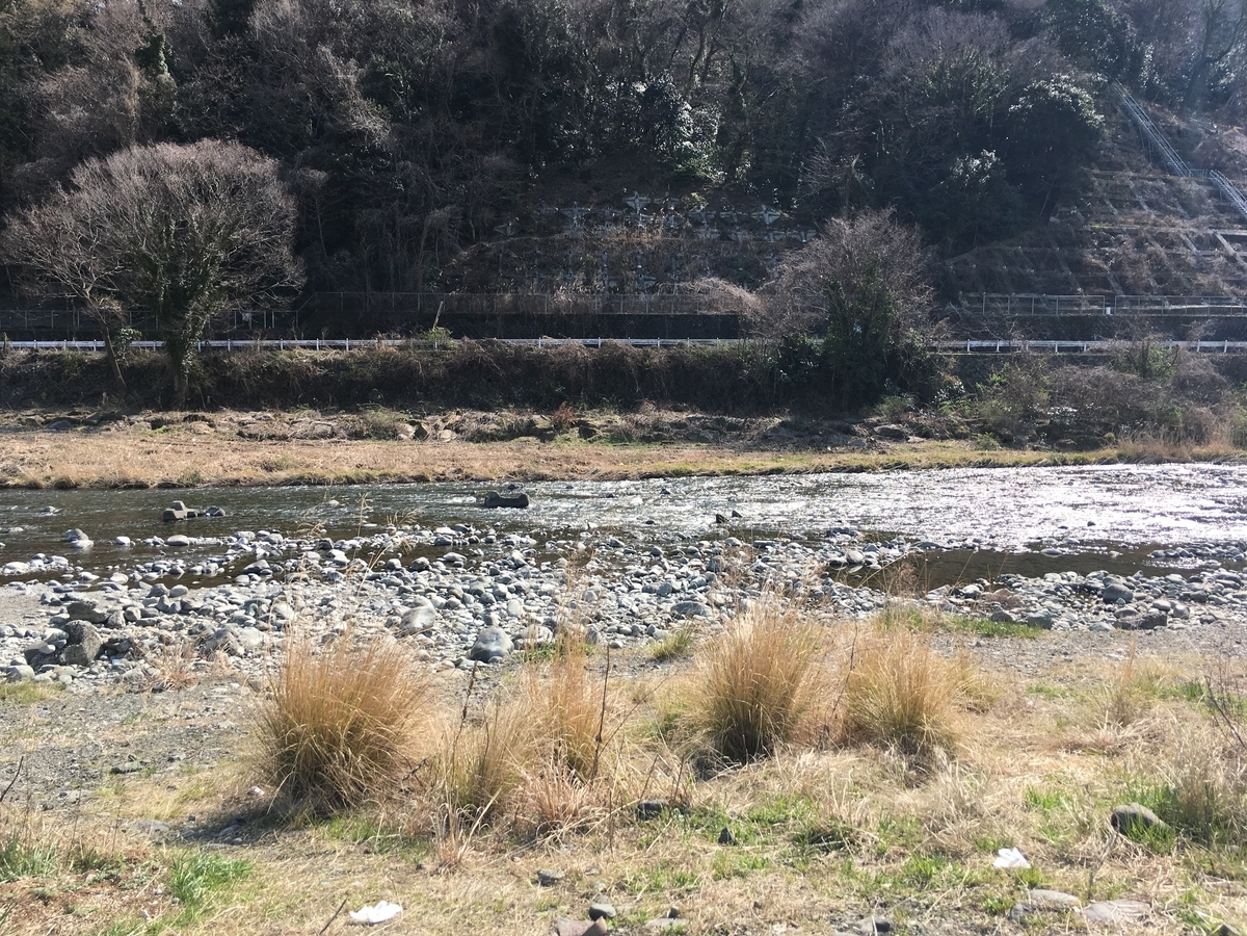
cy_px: 468
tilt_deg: -4.5
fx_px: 1045
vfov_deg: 48.2
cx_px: 624
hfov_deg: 61.7
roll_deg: -0.2
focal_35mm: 29
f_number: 2.2
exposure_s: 1/836
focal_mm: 4.15
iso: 25
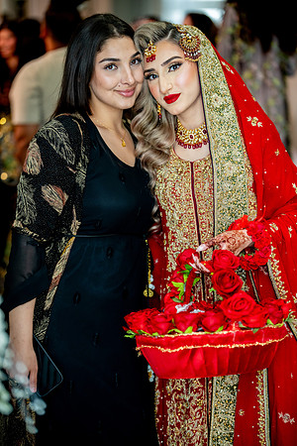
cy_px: 223
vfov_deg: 23.1
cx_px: 148
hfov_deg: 15.5
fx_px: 1089
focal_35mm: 88
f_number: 2
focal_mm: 88
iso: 800
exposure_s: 1/200
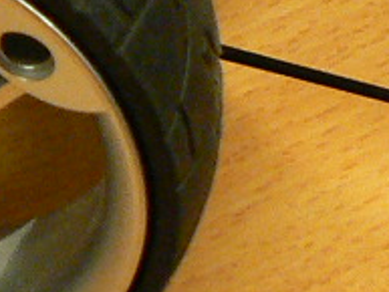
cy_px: -248
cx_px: -651
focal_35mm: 245
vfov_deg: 6.0
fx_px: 2755
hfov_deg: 7.4
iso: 200
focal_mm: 6
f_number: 2.8
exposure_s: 1/25
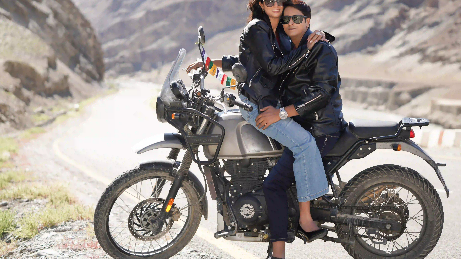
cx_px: 237
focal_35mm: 80
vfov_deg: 15.1
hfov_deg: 26.5
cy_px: 111
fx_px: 978
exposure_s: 1/320
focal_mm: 70
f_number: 2.8
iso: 100
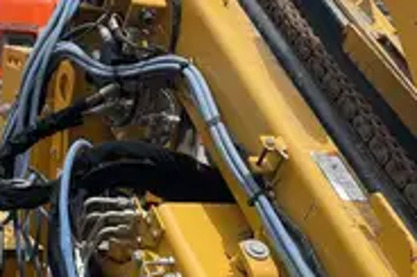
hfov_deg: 24.6
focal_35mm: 81
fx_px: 937
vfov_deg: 16.3
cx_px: 63
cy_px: 303
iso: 32
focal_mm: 4.2
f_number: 1.6
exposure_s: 1/1949
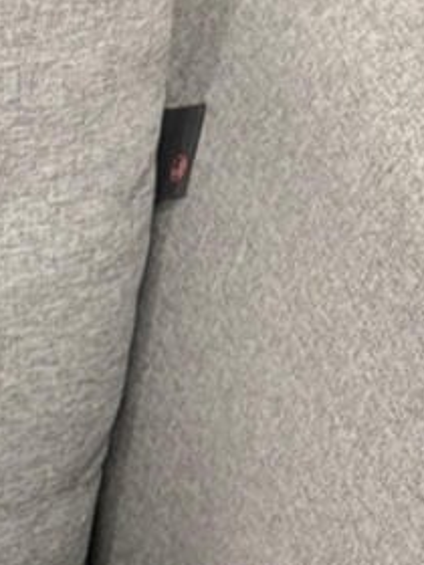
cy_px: 1564
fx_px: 4475
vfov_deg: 6.7
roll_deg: +0.3
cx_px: -707
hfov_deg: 5.2
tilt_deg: -33.1
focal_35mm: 274
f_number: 1.78
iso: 160
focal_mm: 6.76
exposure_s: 1/60
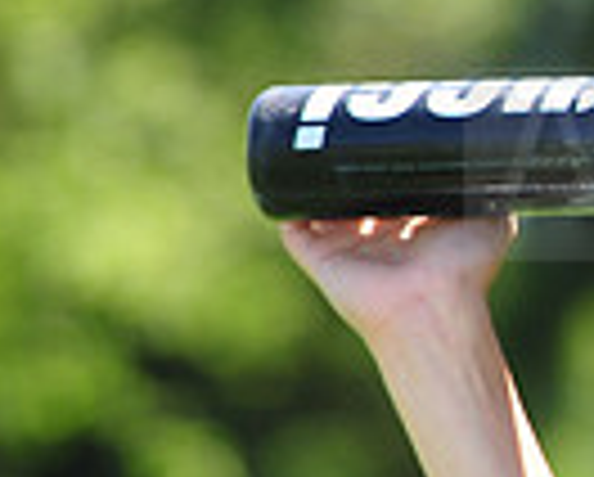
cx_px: 1220
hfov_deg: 2.8
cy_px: 126
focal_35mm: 680
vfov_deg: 2.3
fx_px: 11972
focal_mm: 165
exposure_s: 1/320
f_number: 5.6
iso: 200
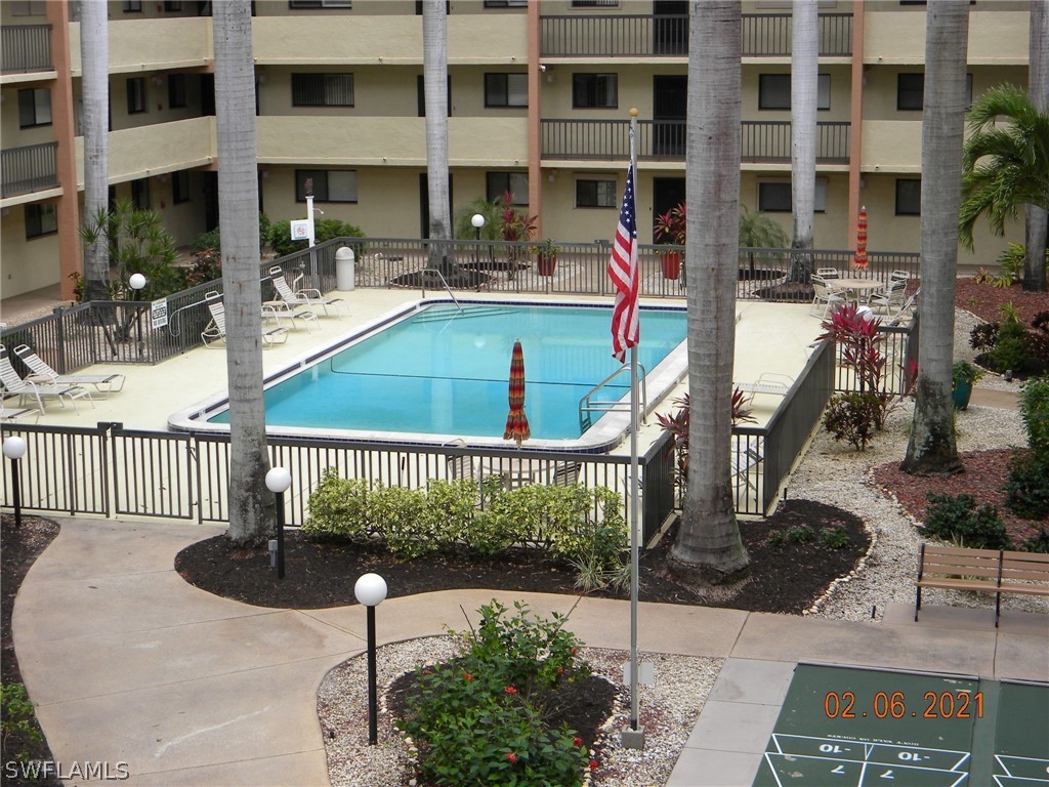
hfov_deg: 34.3
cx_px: 524
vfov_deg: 26.1
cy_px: 394
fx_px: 1697
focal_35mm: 56
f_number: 4.1
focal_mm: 10.1
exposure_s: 1/157
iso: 80
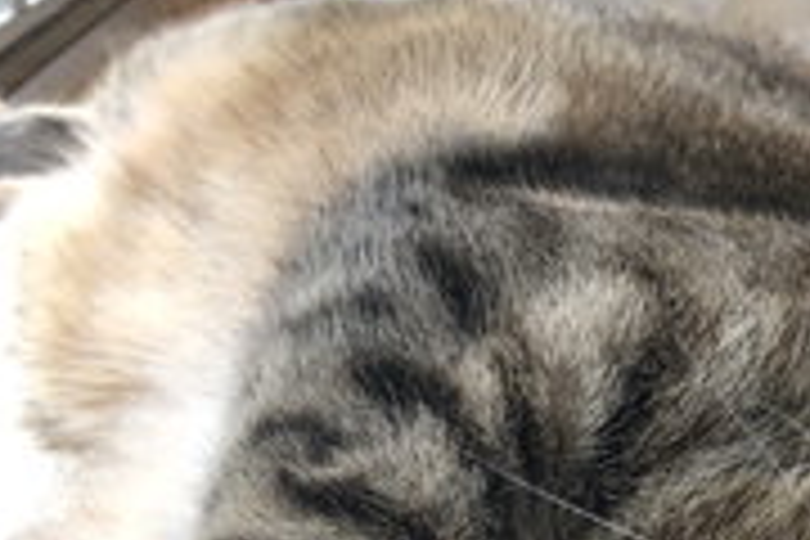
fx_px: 1822
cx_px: 716
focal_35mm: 81
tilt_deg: -26.0
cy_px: 632
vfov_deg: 16.2
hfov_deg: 24.4
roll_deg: +1.5
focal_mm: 4
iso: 20
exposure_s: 1/30
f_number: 1.8
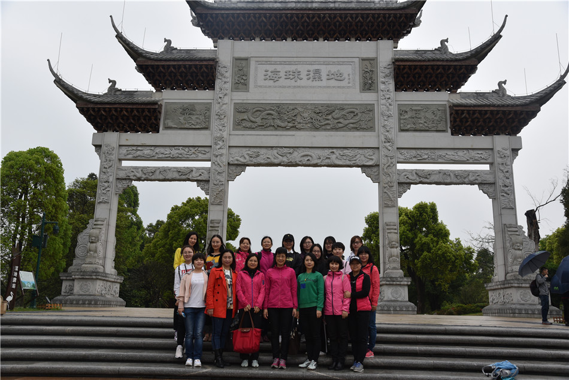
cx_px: 284
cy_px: 190
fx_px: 506
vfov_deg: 41.1
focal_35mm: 32
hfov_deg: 58.7
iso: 400
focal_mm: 32
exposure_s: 1/200
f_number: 7.1
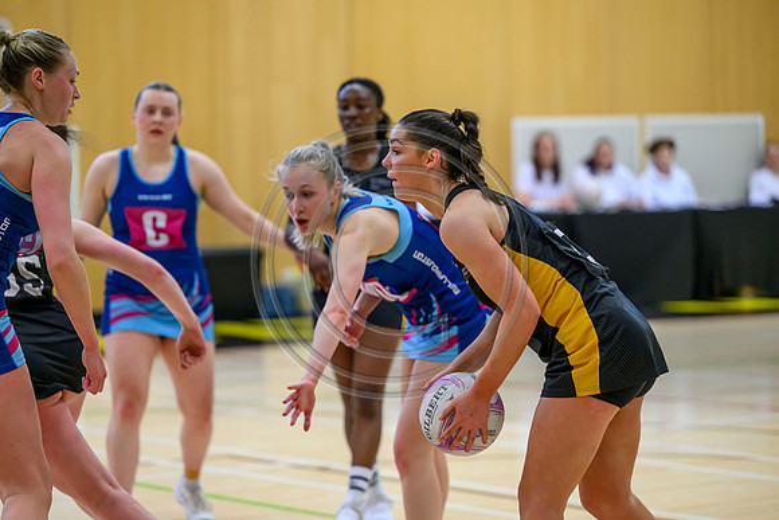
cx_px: 390
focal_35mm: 145
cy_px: 260
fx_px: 3138
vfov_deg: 9.5
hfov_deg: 14.2
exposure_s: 1/1250
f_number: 3.2
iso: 3200
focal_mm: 145
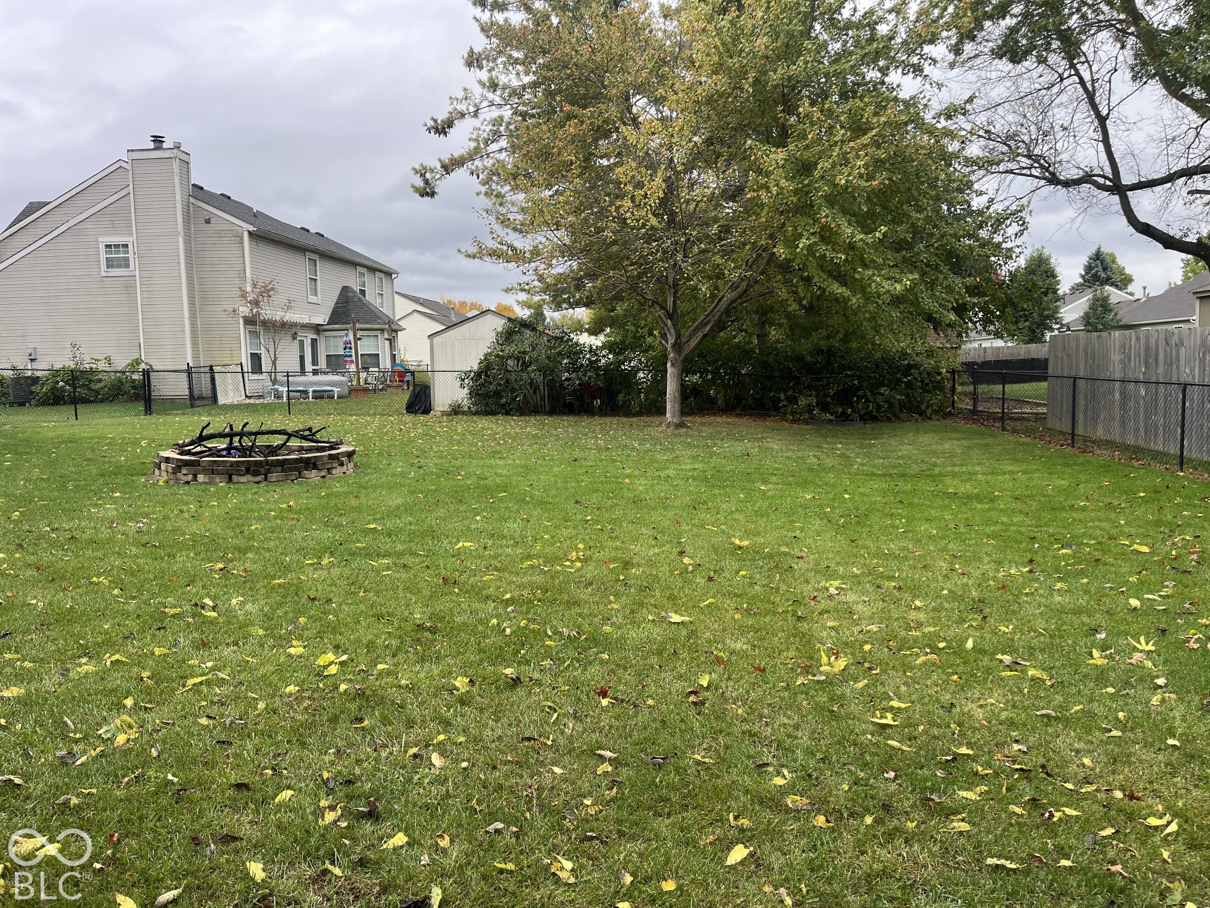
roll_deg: +1.3
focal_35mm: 26
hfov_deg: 67.3
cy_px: 454
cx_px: 605
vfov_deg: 53.1
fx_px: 909
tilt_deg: -5.5
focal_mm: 5.1
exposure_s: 1/232
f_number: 1.6
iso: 40
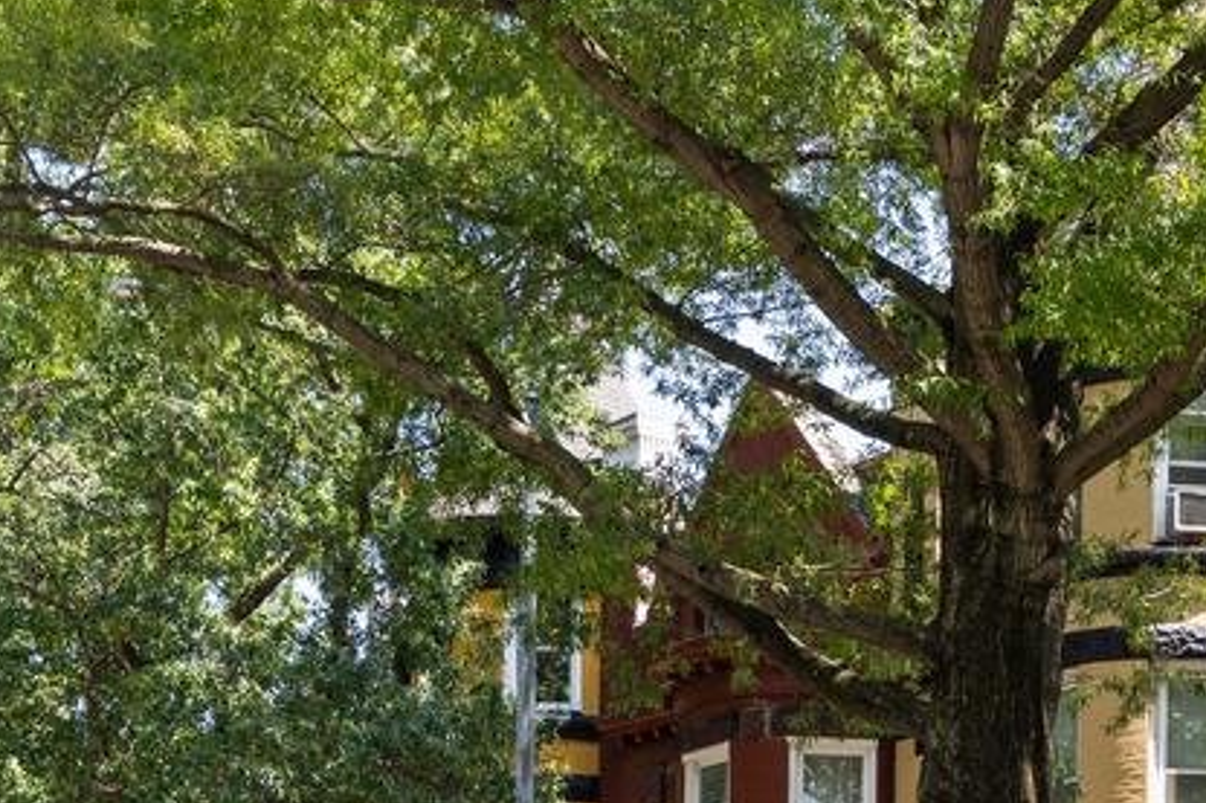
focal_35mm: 96
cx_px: 1142
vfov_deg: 14.0
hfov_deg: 20.7
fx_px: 3215
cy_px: 781
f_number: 6.3
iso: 200
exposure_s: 1/100
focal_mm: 26.5
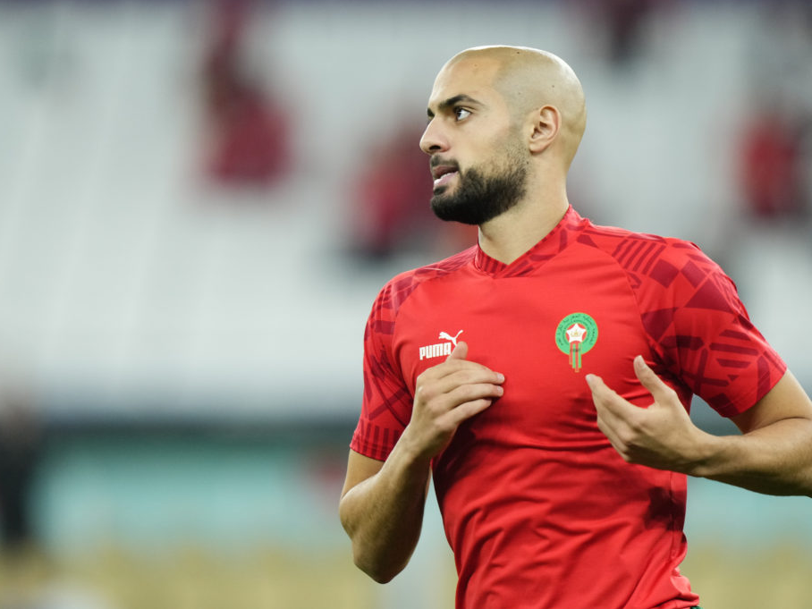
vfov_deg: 3.4
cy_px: 304
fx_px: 10180
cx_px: 426
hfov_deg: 4.6
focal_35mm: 434
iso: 2500
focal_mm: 400
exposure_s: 1/1600
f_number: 3.2
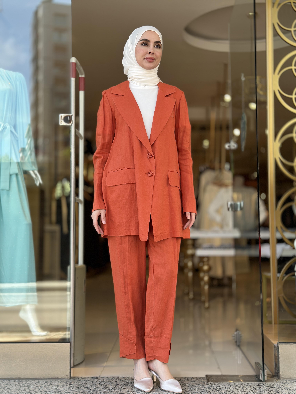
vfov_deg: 39.7
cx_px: 148
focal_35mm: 48
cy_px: 197
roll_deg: -0.3
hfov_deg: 30.3
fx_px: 547
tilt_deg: +3.7
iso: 80
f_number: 1.78
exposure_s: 1/464
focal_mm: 6.86
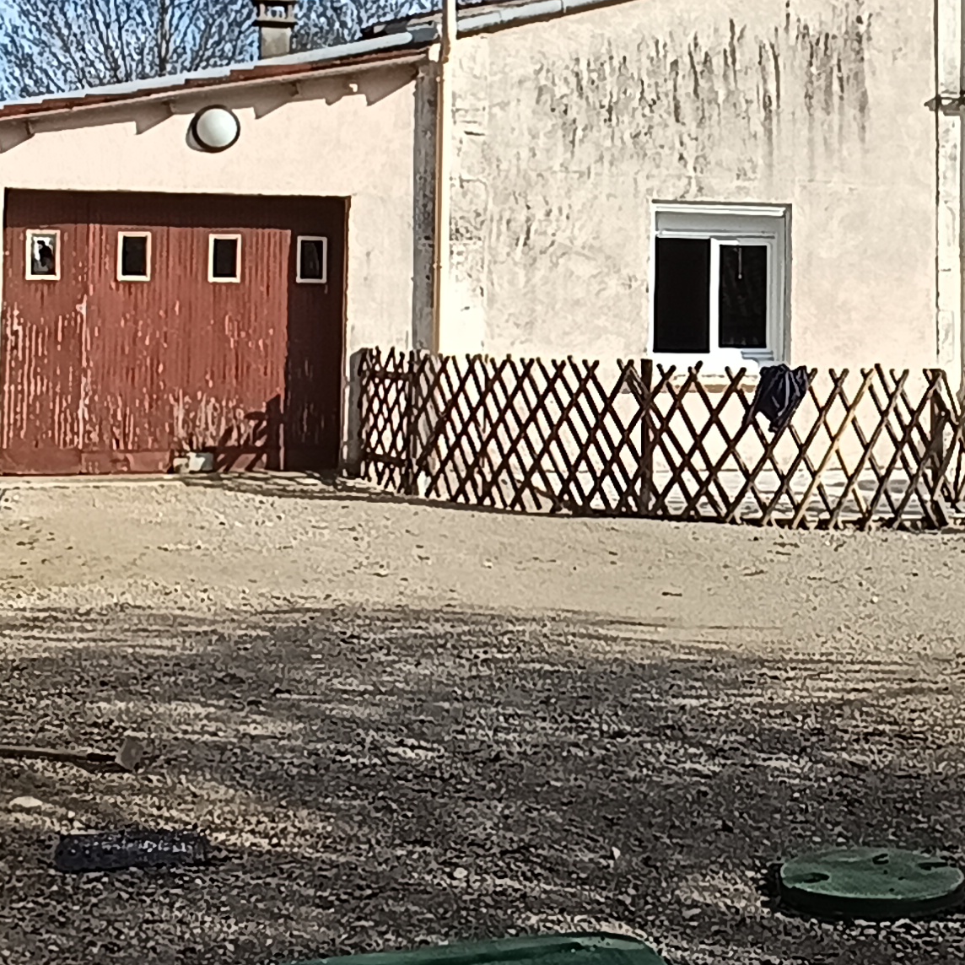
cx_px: 790
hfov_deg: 28.8
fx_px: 1829
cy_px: 235
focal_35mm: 58
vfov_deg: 29.1
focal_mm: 1.65
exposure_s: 1/1101
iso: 61
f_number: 2.2
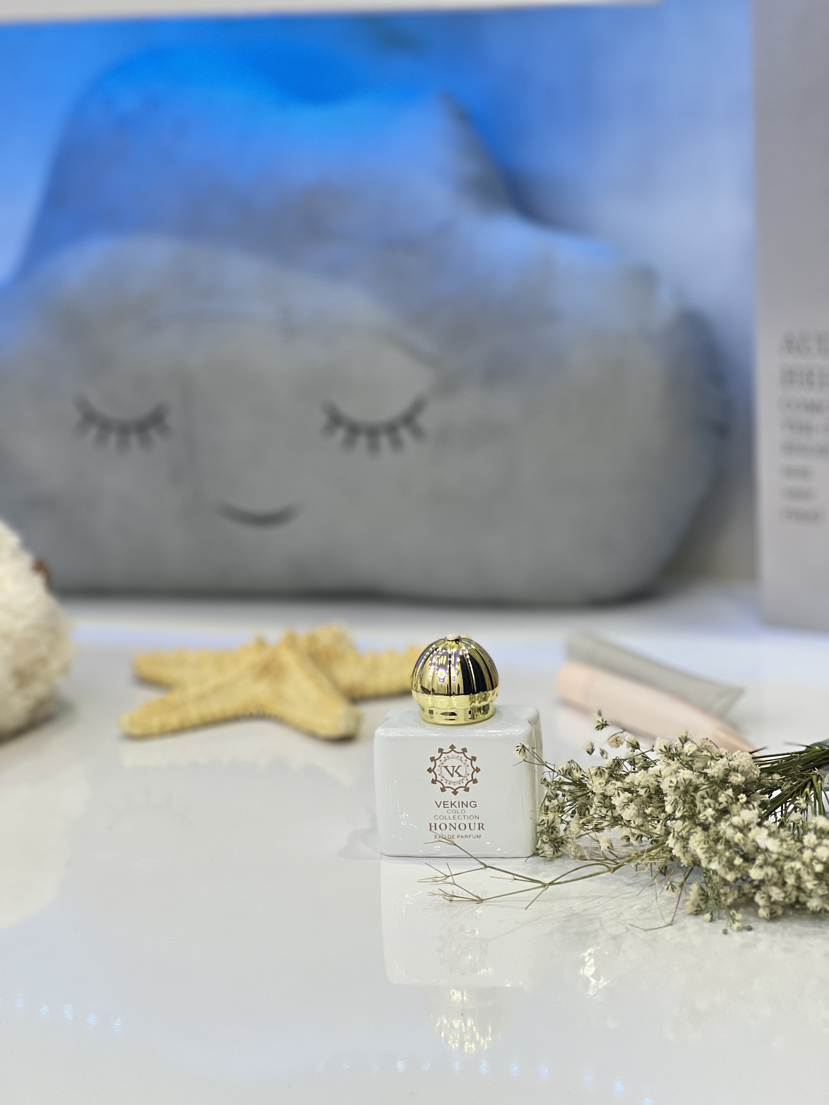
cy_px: 552
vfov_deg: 25.3
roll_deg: +0.3
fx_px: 2459
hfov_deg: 19.1
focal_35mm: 77
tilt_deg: -9.7
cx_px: 414
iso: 125
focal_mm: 9
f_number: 2.8
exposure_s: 1/50
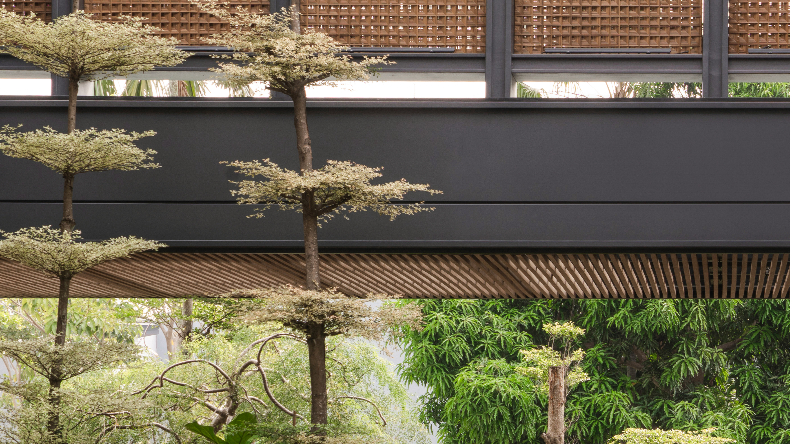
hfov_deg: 19.1
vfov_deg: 11.0
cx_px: 784
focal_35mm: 109
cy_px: 429
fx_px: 2283
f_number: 11
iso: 100
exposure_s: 1/10
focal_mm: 46
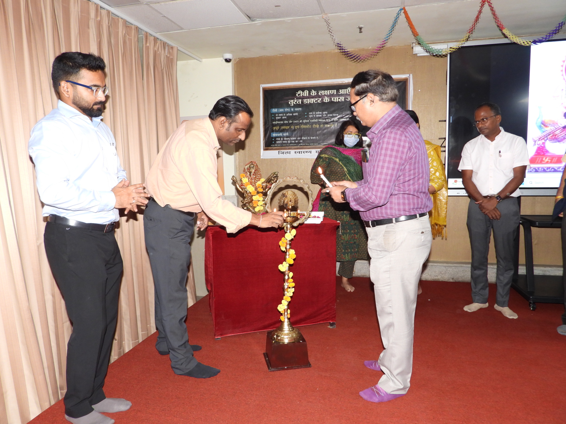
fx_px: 392
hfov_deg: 71.6
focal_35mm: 24
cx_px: 283
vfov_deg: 56.8
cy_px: 212
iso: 200
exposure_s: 1/30
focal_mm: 4.3
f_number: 2.8
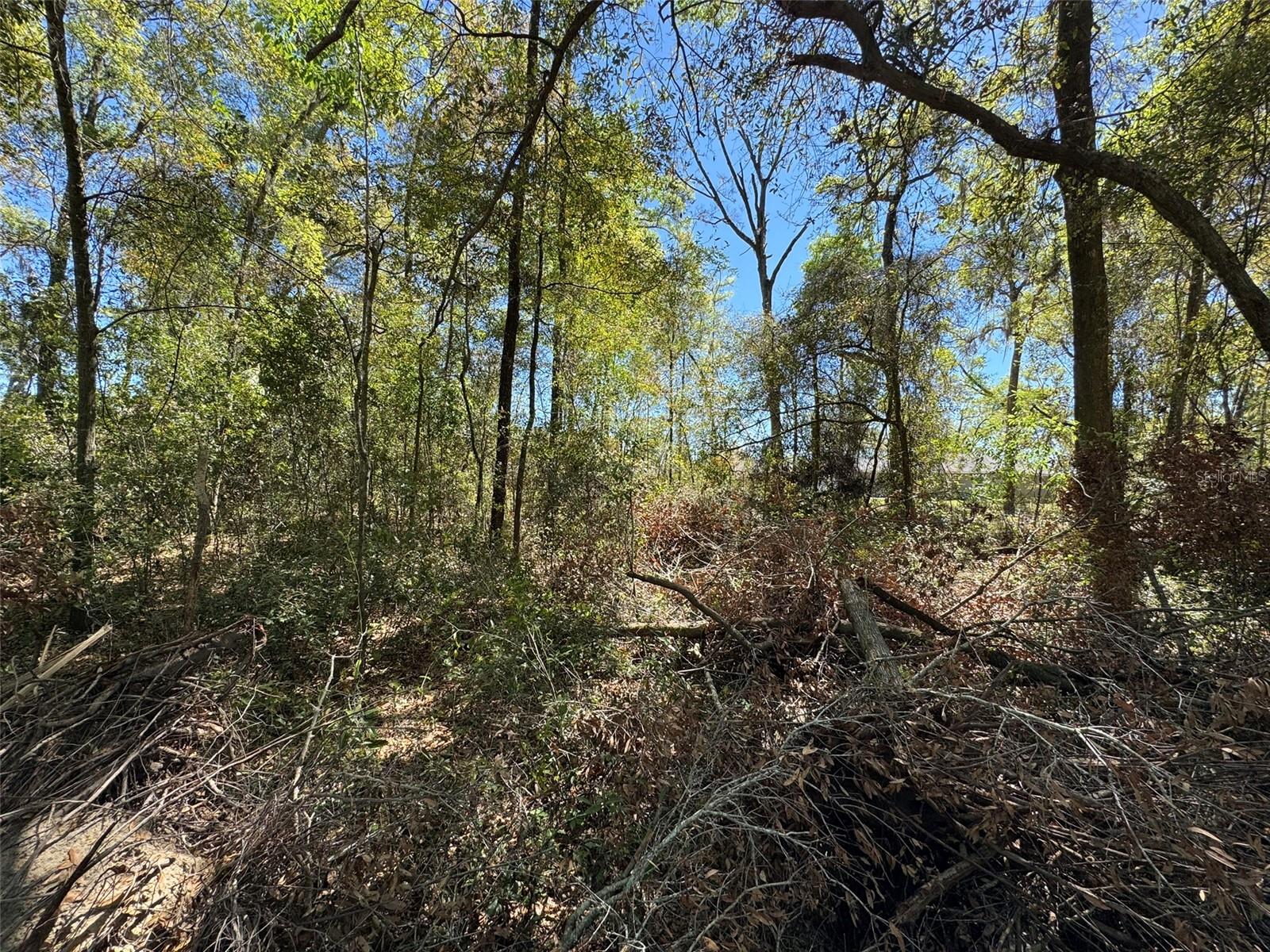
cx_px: 635
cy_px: 476
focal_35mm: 14
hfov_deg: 102.1
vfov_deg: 85.7
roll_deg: -1.4
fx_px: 514
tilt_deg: +1.1
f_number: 2.2
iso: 40
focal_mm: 2.22
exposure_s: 1/370
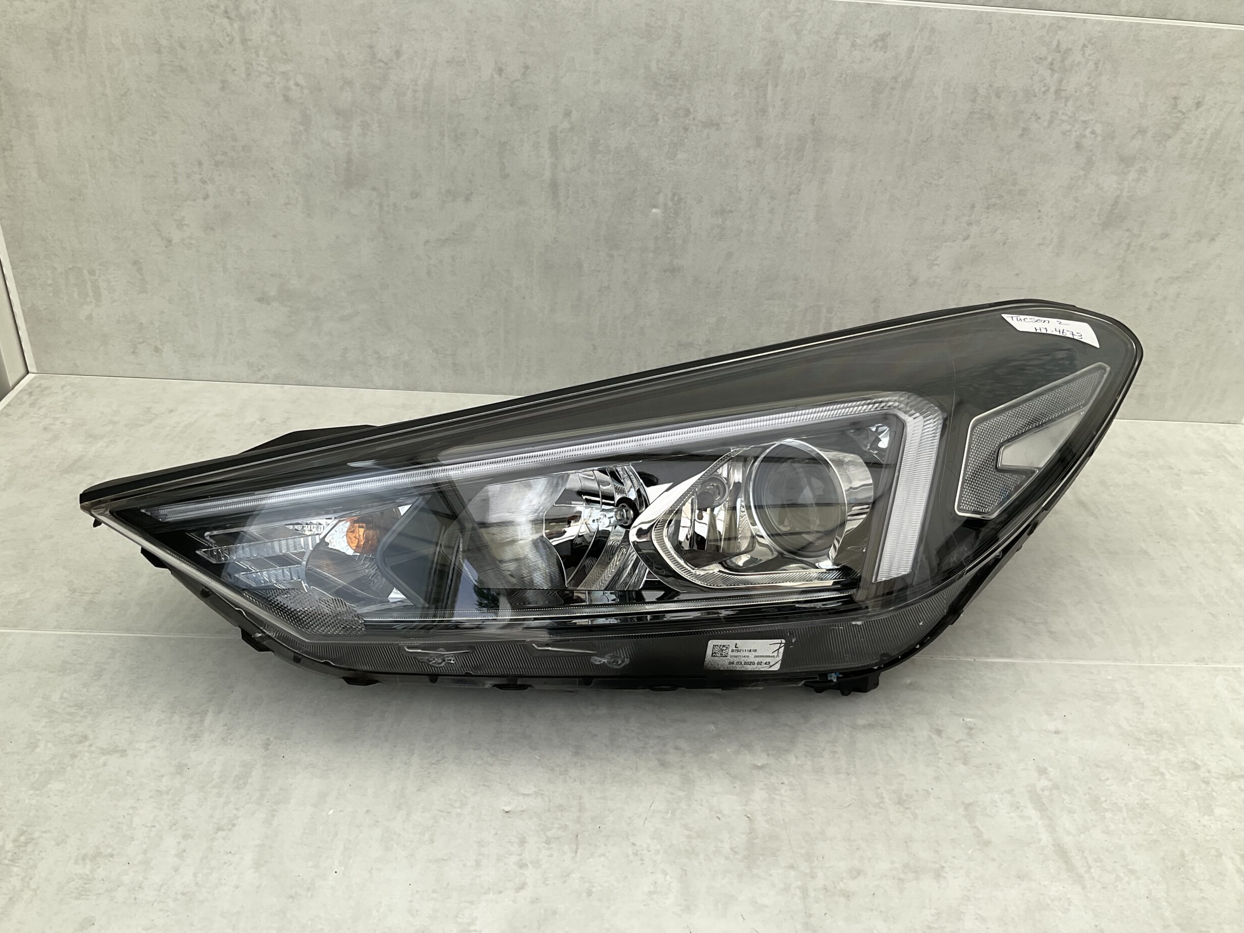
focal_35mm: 30
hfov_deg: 60.0
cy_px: 476
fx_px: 1078
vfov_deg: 46.8
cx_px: 632
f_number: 1.8
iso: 16
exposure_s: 1/700
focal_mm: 3
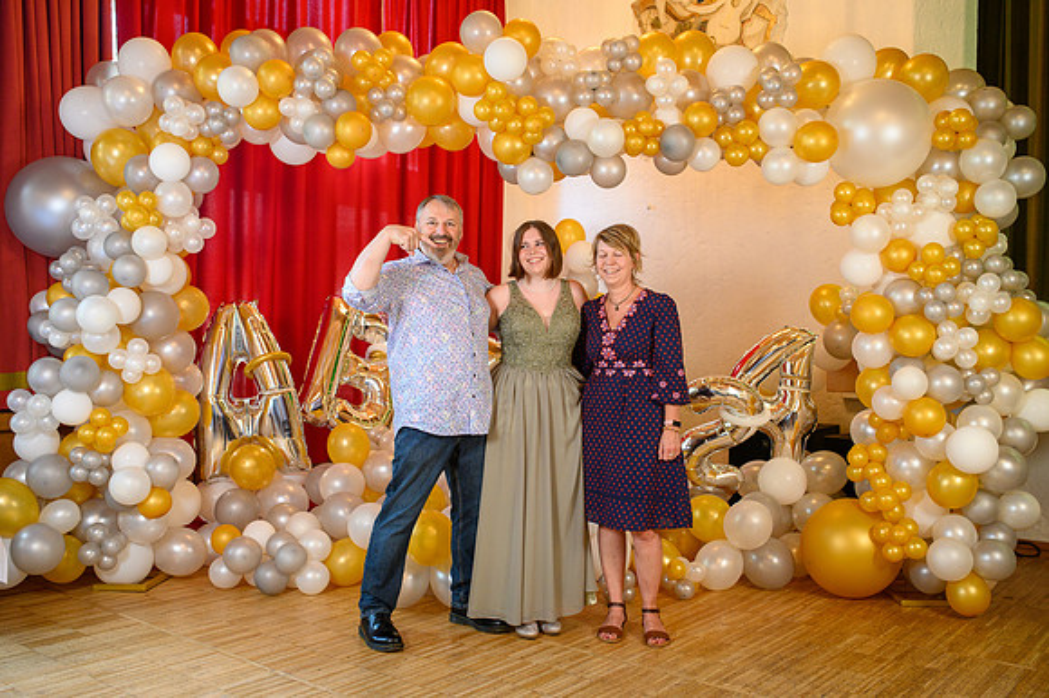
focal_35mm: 35
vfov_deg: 37.8
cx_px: 524
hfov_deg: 54.5
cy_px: 349
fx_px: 1019
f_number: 3.5
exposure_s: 1/100
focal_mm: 35
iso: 1250
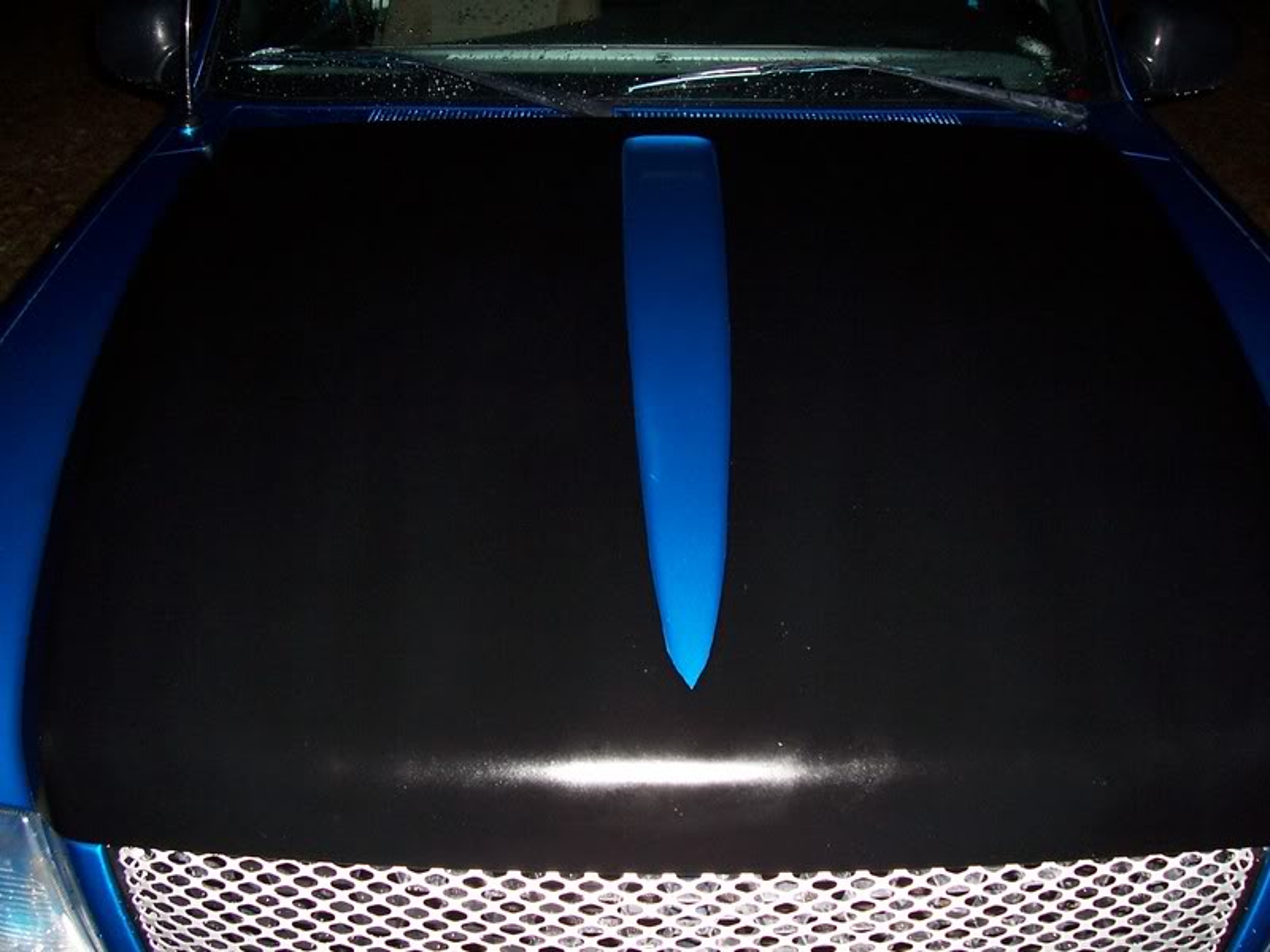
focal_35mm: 34
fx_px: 1247
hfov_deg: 54.0
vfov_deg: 41.8
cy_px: 476
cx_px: 635
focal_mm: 5.6
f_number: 2.7
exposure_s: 1/60
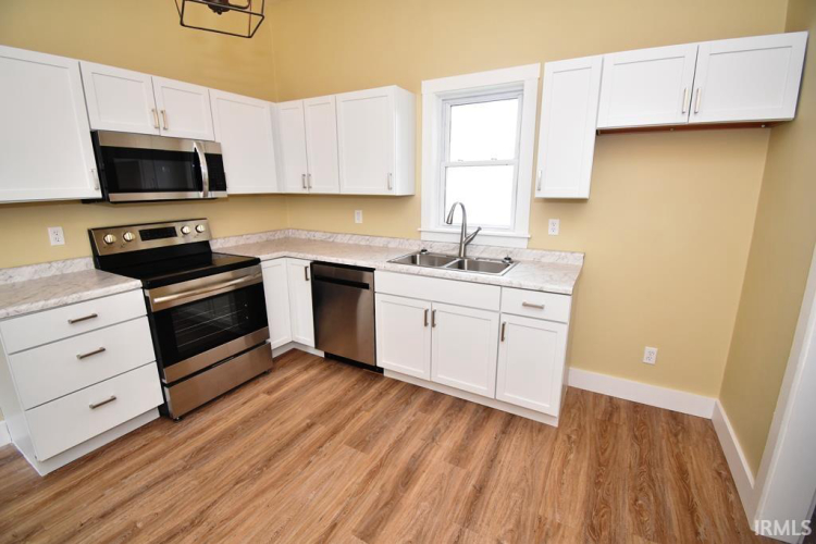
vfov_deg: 77.3
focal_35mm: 15
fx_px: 340
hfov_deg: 100.4
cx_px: 408
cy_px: 272
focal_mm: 10
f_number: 5.6
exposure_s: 1/125
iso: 800
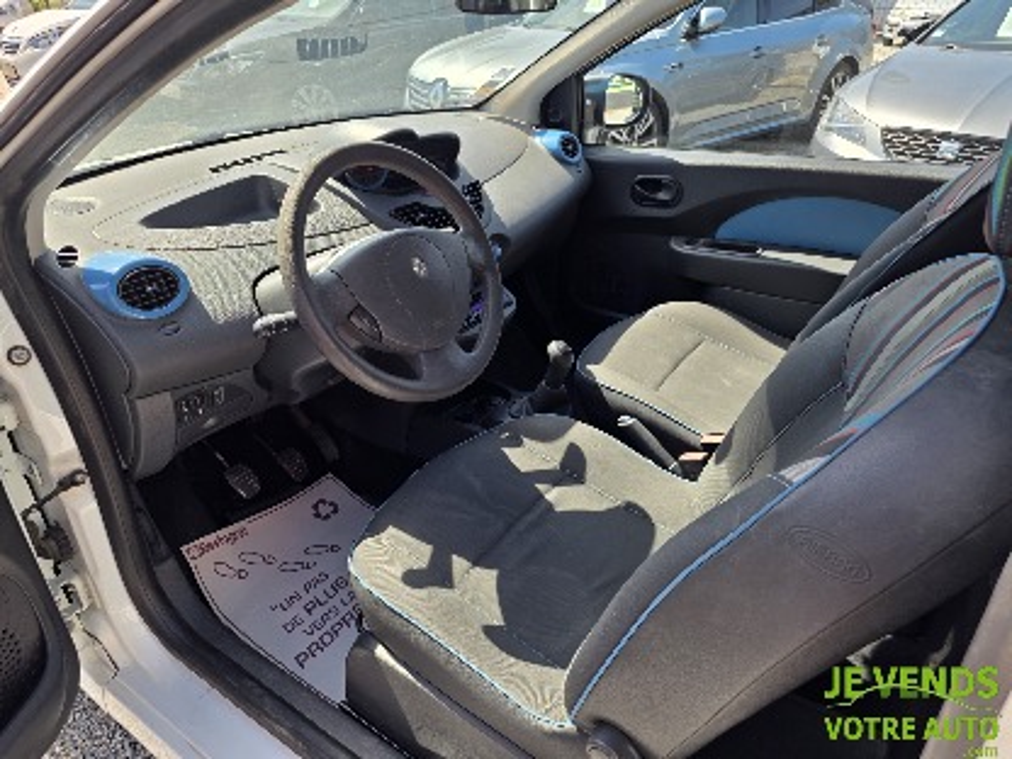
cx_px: 506
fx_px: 672
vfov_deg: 58.9
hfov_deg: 73.9
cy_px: 380
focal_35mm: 23
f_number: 1.7
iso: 25
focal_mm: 6.25
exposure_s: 1/359
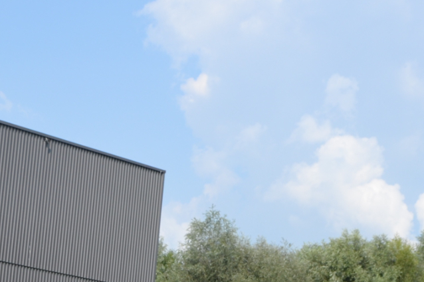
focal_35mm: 106
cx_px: 109
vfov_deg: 12.6
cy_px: 343
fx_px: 1248
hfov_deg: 19.2
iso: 100
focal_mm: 22
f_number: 8
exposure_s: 1/250
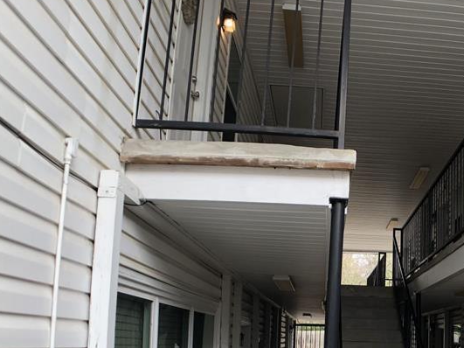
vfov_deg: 26.2
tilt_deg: +5.1
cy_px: 310
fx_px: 724
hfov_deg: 34.4
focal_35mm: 54
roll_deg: -1.6
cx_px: 372
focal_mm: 4
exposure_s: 1/164
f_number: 1.8
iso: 20
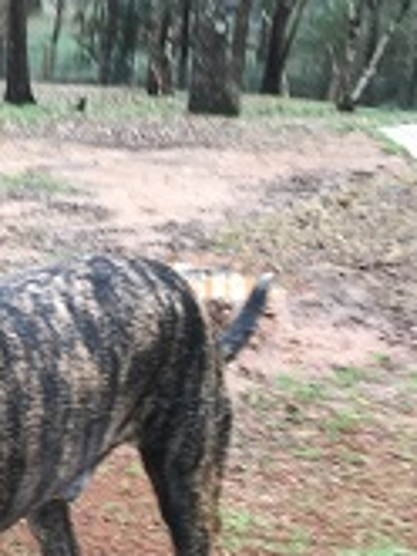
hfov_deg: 21.3
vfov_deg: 29.4
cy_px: 408
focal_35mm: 65
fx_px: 1043
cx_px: -57
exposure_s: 1/120
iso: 25
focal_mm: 3.99
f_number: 1.8
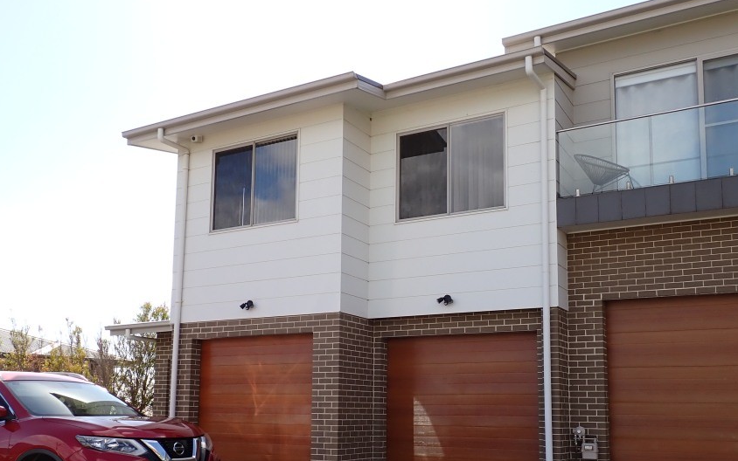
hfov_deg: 54.0
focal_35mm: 36
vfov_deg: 34.9
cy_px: 324
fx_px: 724
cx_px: 356
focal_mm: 5.05
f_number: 3.2
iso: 100
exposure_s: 1/640
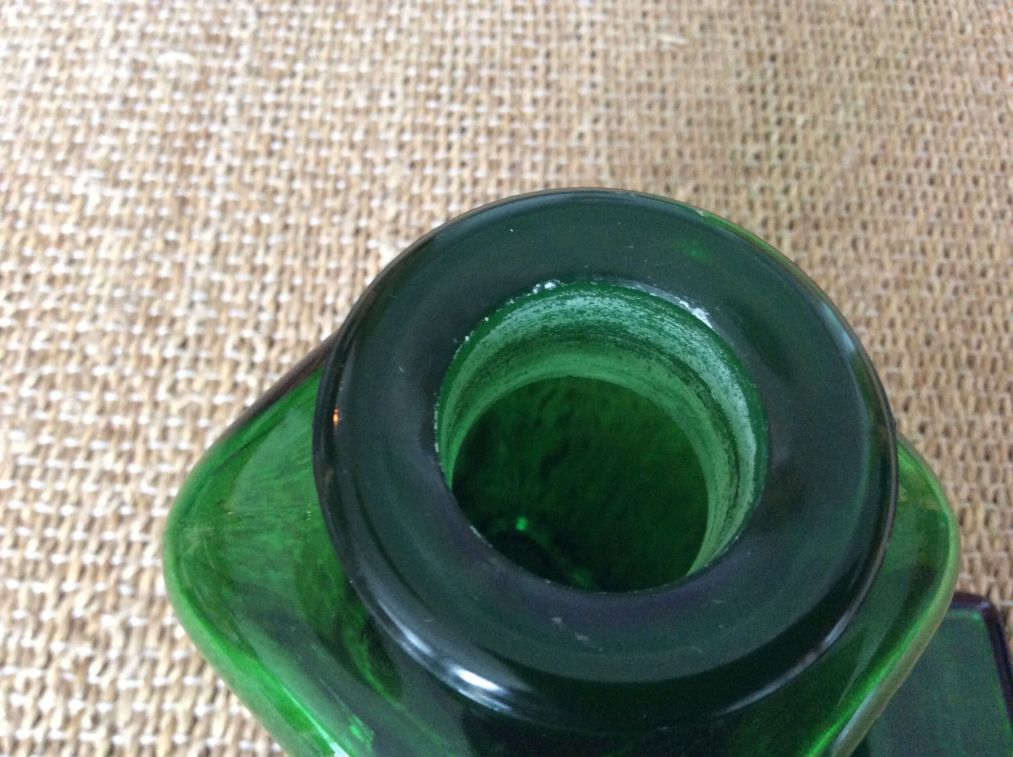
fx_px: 935
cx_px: 506
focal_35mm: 32
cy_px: 378
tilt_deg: -64.9
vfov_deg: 44.1
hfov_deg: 56.9
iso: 320
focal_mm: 3.3
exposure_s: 1/17
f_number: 2.4
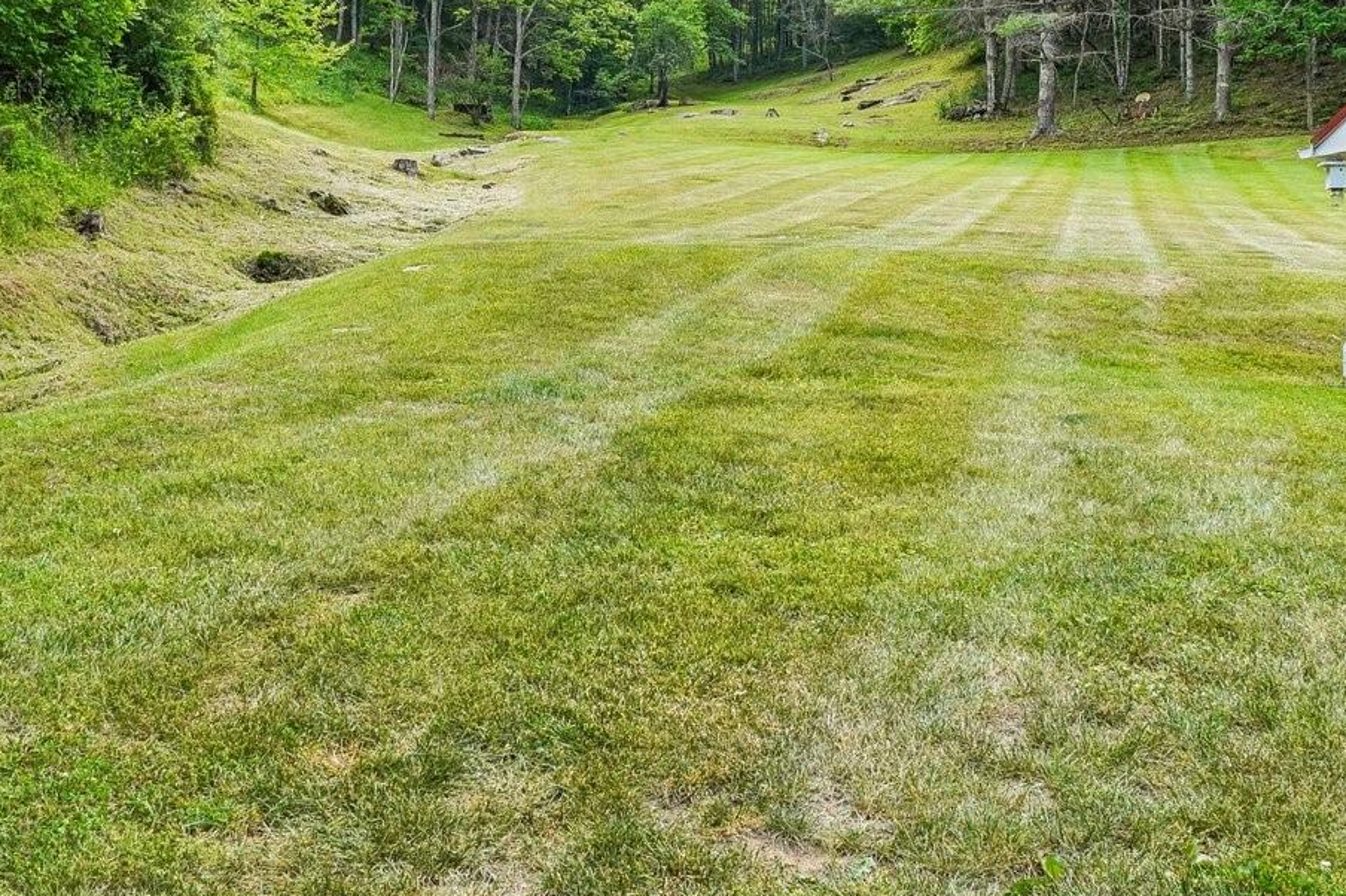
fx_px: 1271
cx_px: 706
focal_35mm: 34
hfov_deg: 55.8
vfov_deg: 36.7
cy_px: 114
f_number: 8
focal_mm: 10
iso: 100
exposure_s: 1/40
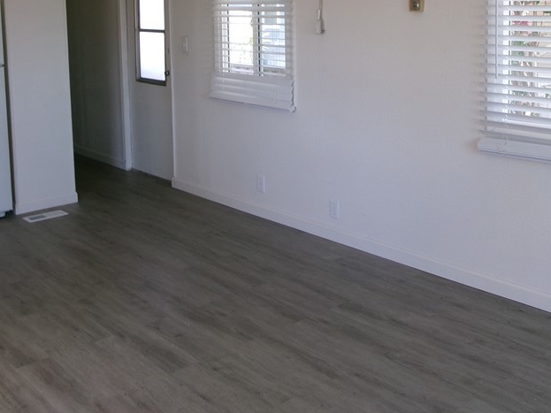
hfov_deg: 41.2
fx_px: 732
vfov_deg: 30.8
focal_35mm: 46
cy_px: 87
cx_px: 242
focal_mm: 5.1
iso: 100
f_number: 3.9
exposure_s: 1/45
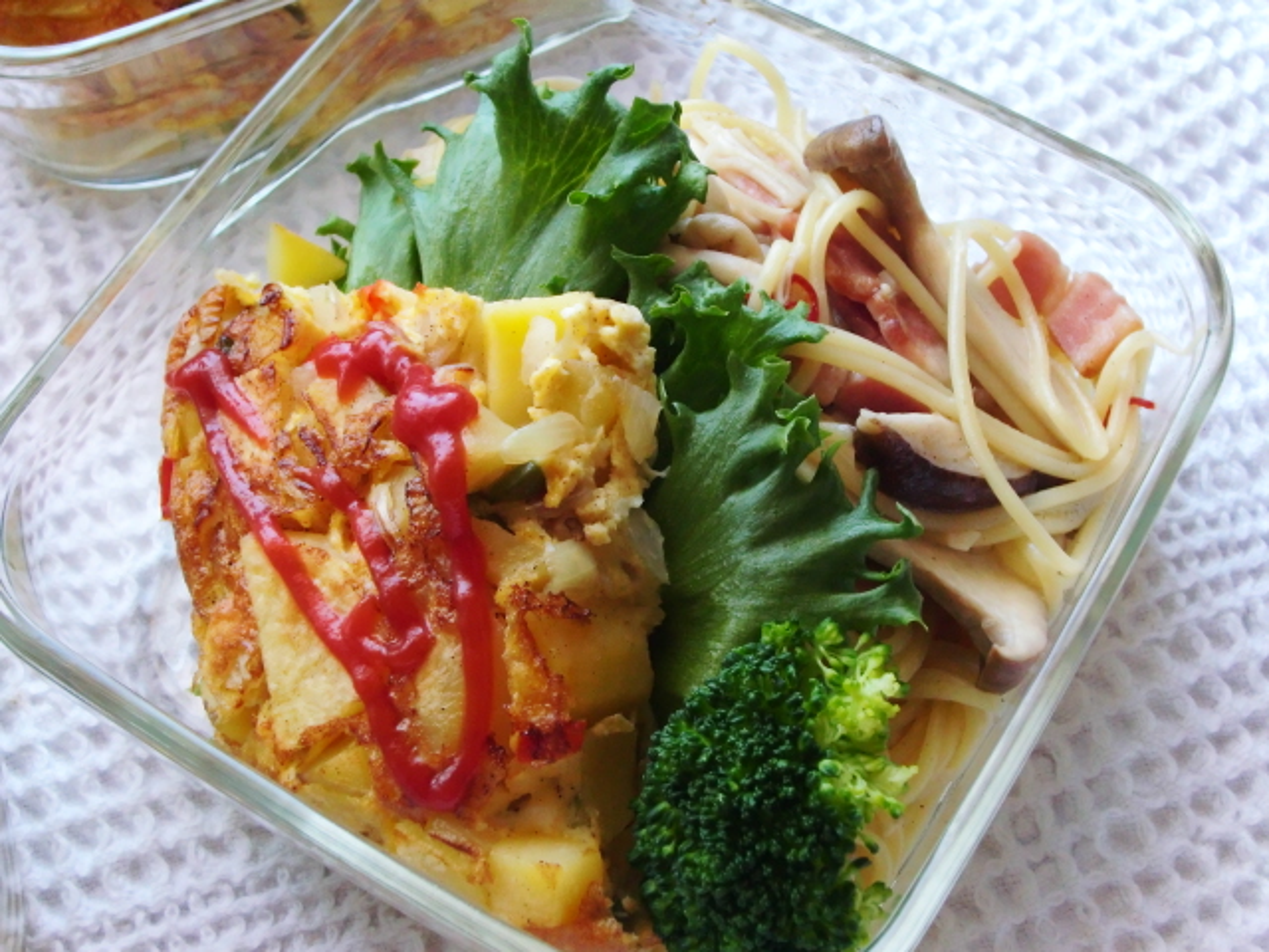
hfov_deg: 34.9
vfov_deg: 26.6
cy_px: 476
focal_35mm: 55
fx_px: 2016
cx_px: 634
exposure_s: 1/125
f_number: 3.6
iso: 400
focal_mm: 9.8
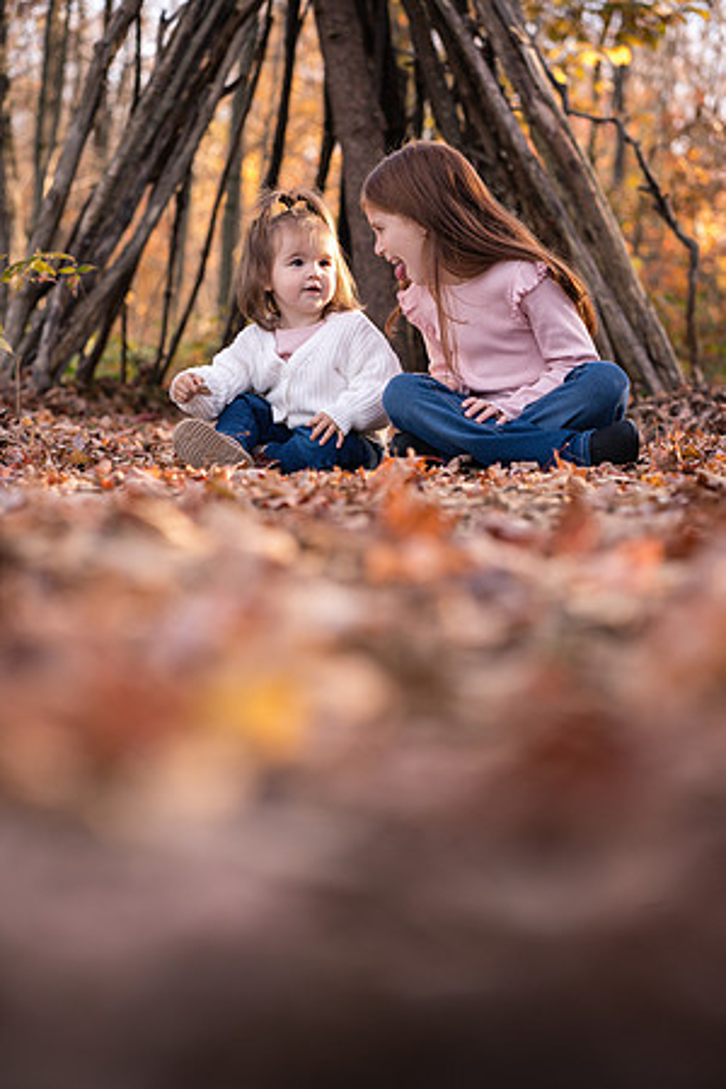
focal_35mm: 85
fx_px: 2571
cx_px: 363
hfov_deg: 16.1
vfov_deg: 23.9
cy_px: 544
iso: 320
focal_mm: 85
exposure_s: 1/200
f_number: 4
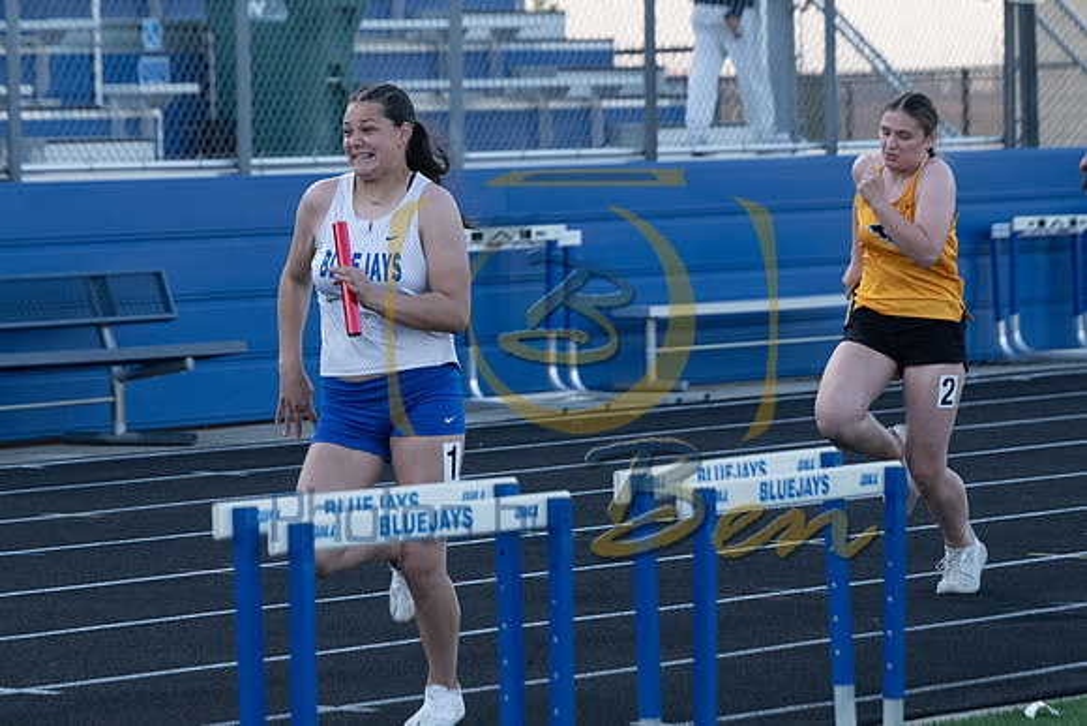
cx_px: 382
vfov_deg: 5.8
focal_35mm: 236
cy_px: 193
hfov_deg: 8.7
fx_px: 7113
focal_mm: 102
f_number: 3.2
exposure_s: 1/1000
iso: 1000
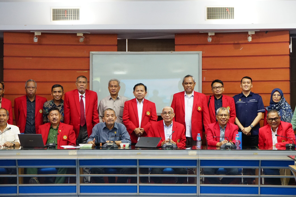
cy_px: 84
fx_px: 485
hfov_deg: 33.9
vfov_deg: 23.0
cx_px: 150
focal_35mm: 59
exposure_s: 1/25
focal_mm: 48
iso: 2500
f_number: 5.6
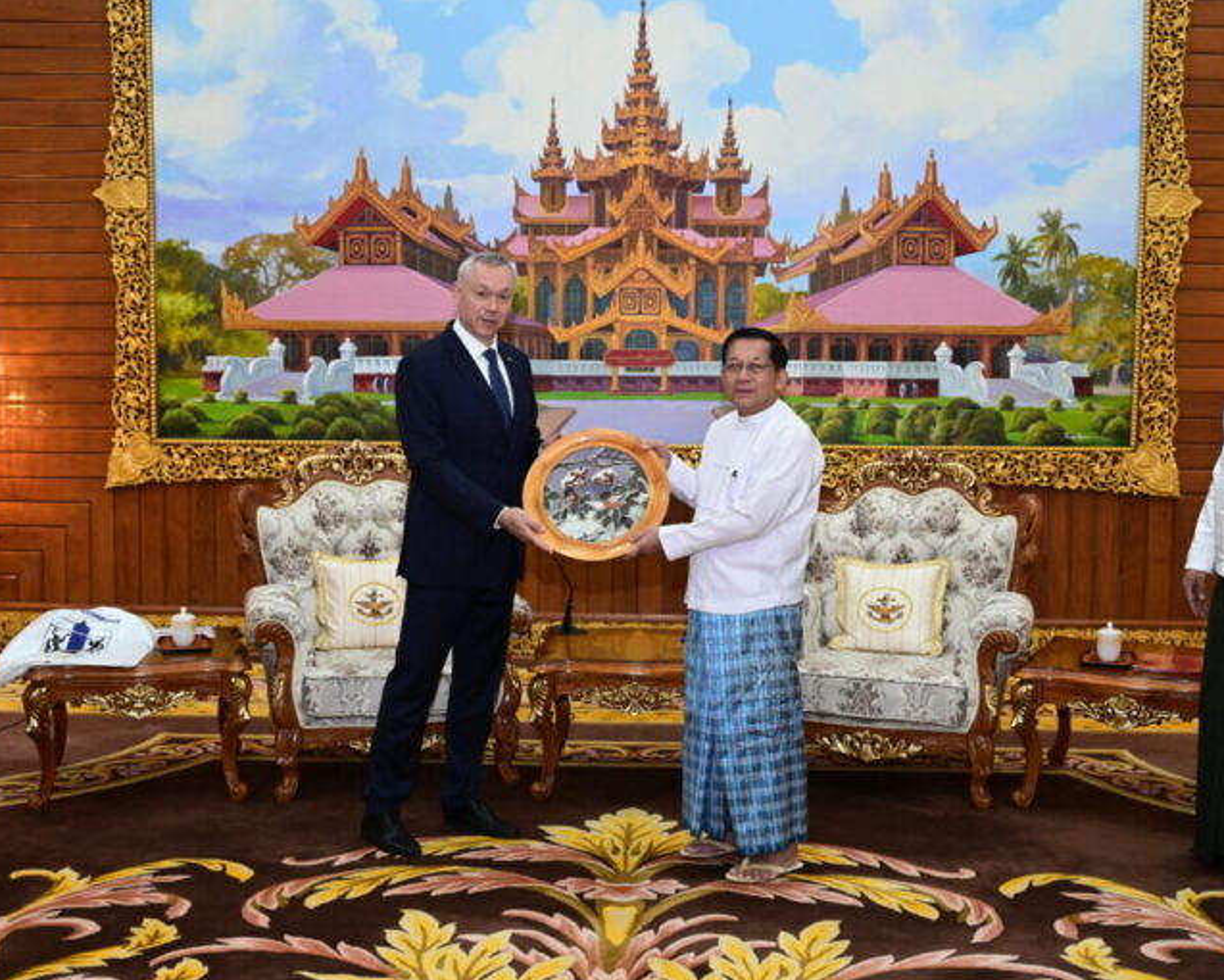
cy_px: 490
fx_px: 1558
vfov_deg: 34.9
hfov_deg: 42.9
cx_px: 624
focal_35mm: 43
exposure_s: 1/80
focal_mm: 38
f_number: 5.6
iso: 2000
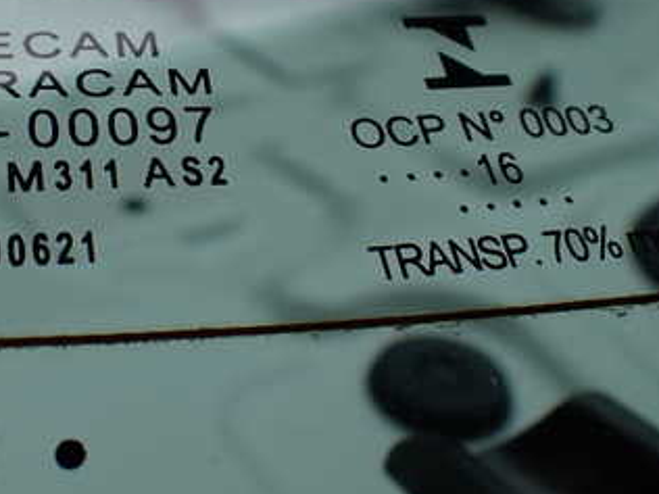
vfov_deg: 25.5
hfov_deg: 33.5
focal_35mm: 57
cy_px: 171
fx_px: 1085
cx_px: 215
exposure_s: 1/800
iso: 100
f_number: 3.2
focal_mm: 5.4
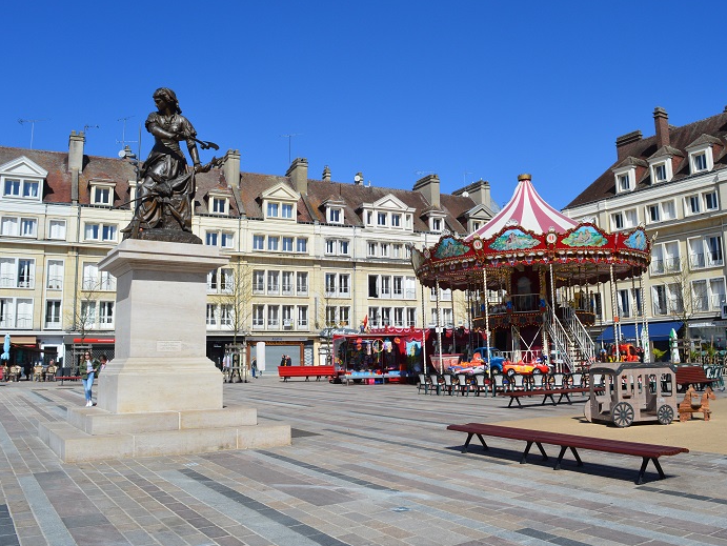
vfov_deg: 46.8
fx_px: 630
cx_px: 400
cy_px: 269
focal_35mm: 30
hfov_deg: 59.8
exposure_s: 1/500
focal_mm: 18
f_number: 11
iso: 250
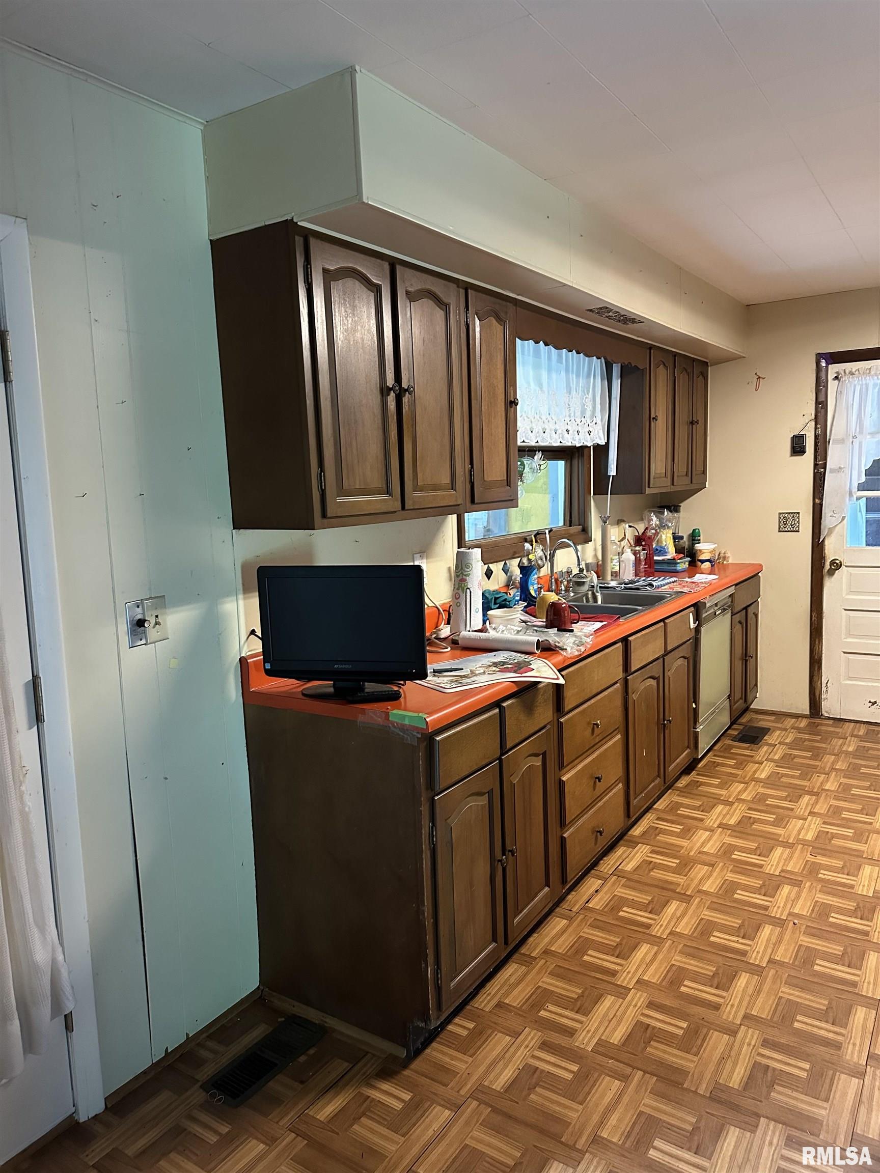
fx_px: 813
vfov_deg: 71.6
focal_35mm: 24
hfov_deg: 56.8
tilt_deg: -6.2
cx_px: 440
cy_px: 586
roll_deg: +1.6
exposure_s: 1/40
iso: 640
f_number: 1.78
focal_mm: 6.86
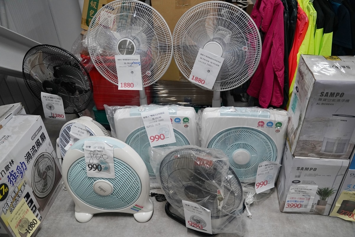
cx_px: 178
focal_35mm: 28
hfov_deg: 65.5
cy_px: 118
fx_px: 276
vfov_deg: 46.4
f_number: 2.8
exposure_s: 1/160
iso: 2500
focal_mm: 28
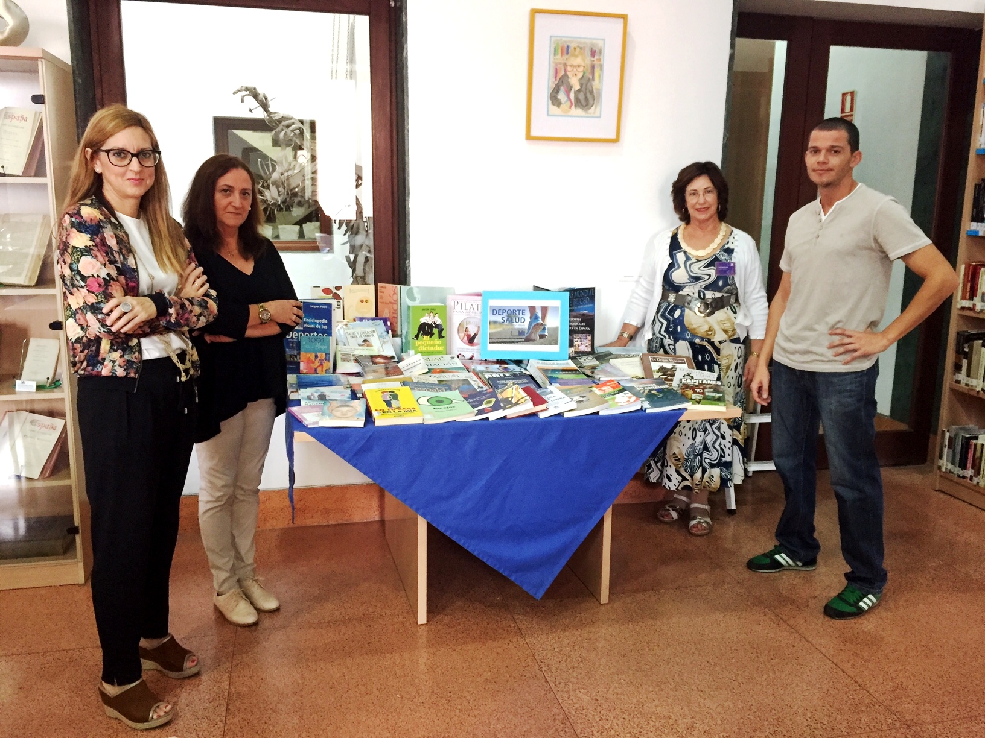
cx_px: 492
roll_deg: -0.4
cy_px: 369
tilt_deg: -11.3
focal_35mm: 29
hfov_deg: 61.7
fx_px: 825
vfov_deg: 48.2
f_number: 2.2
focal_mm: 4.15
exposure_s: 1/25
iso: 250
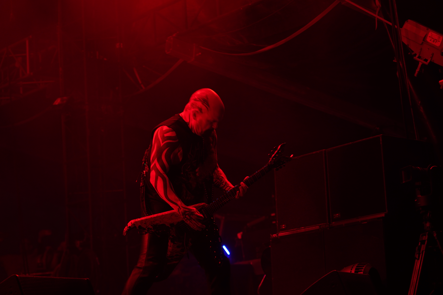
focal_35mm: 83
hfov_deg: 24.5
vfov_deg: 16.5
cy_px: 148
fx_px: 1021
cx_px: 222
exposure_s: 1/100
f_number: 4
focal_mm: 83
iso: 800
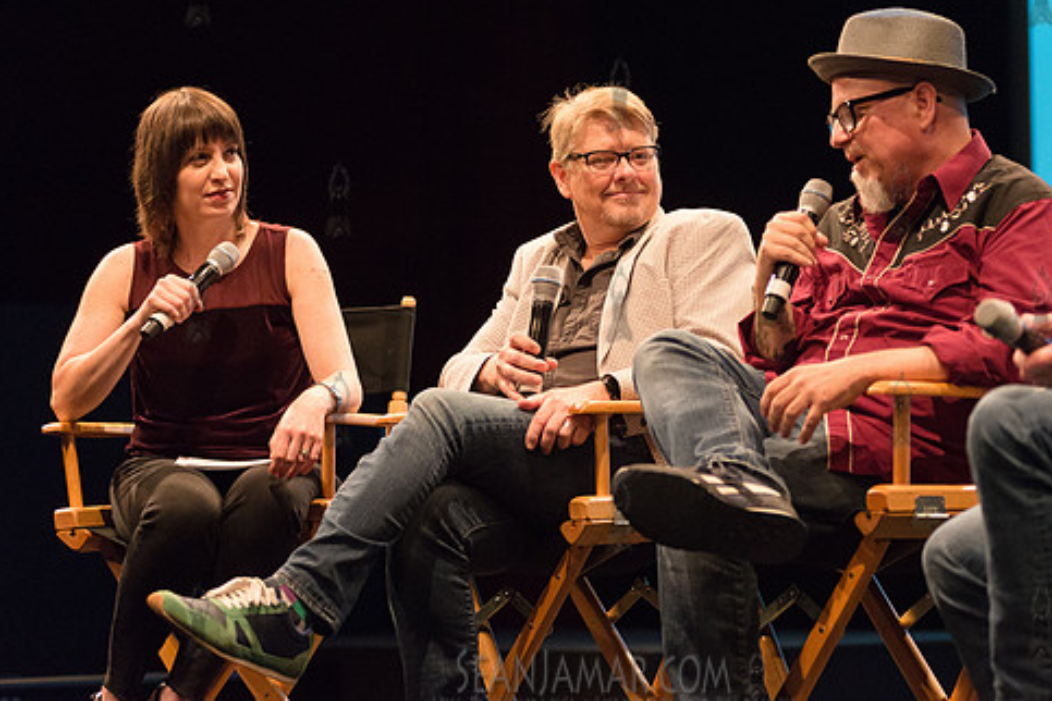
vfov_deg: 10.9
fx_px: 3682
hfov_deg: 16.3
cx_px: 619
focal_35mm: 126
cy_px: 304
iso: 4000
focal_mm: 105
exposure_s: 1/200
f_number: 3.2
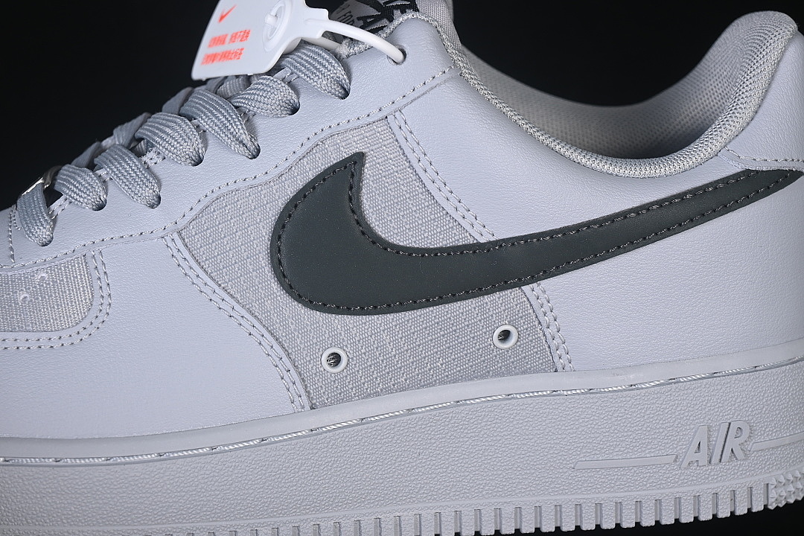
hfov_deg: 27.0
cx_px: 402
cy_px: 268
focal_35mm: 75
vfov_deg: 18.2
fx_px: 1675
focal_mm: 50
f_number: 7.1
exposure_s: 1/80
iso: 160
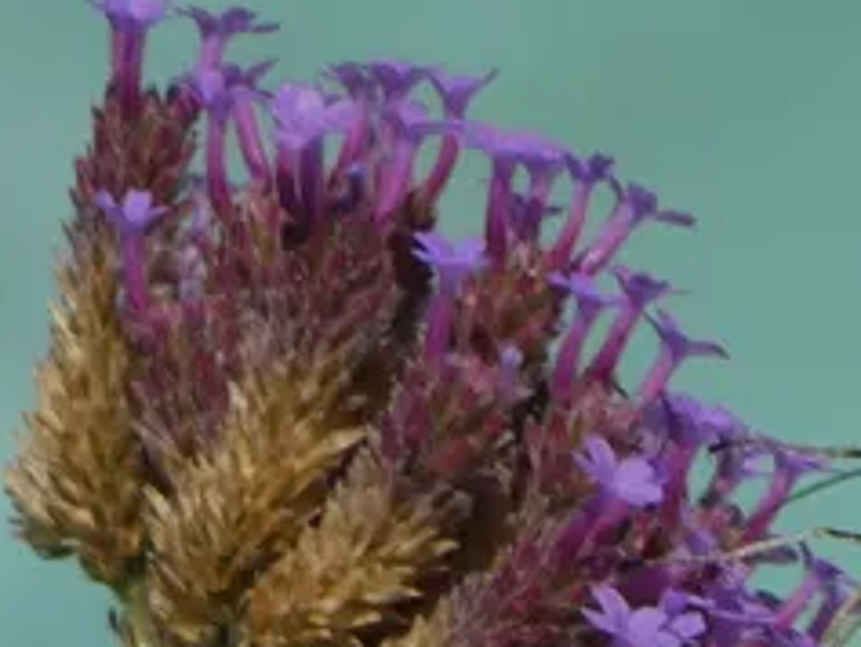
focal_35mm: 762
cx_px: 948
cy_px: 789
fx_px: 18963
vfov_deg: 2.0
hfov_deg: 2.6
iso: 80
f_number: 5.5
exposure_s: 1/320
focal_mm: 50.6
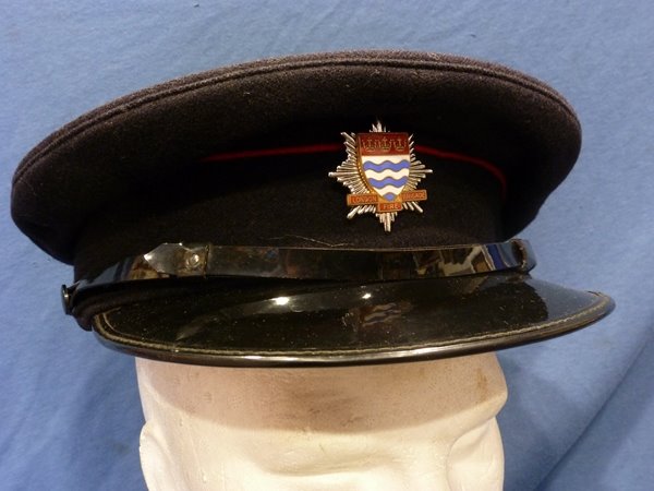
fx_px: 567
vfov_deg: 46.8
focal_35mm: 30
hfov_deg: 60.0
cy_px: 246
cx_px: 327
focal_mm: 5.4
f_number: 3.5
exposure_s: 1/4
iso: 400
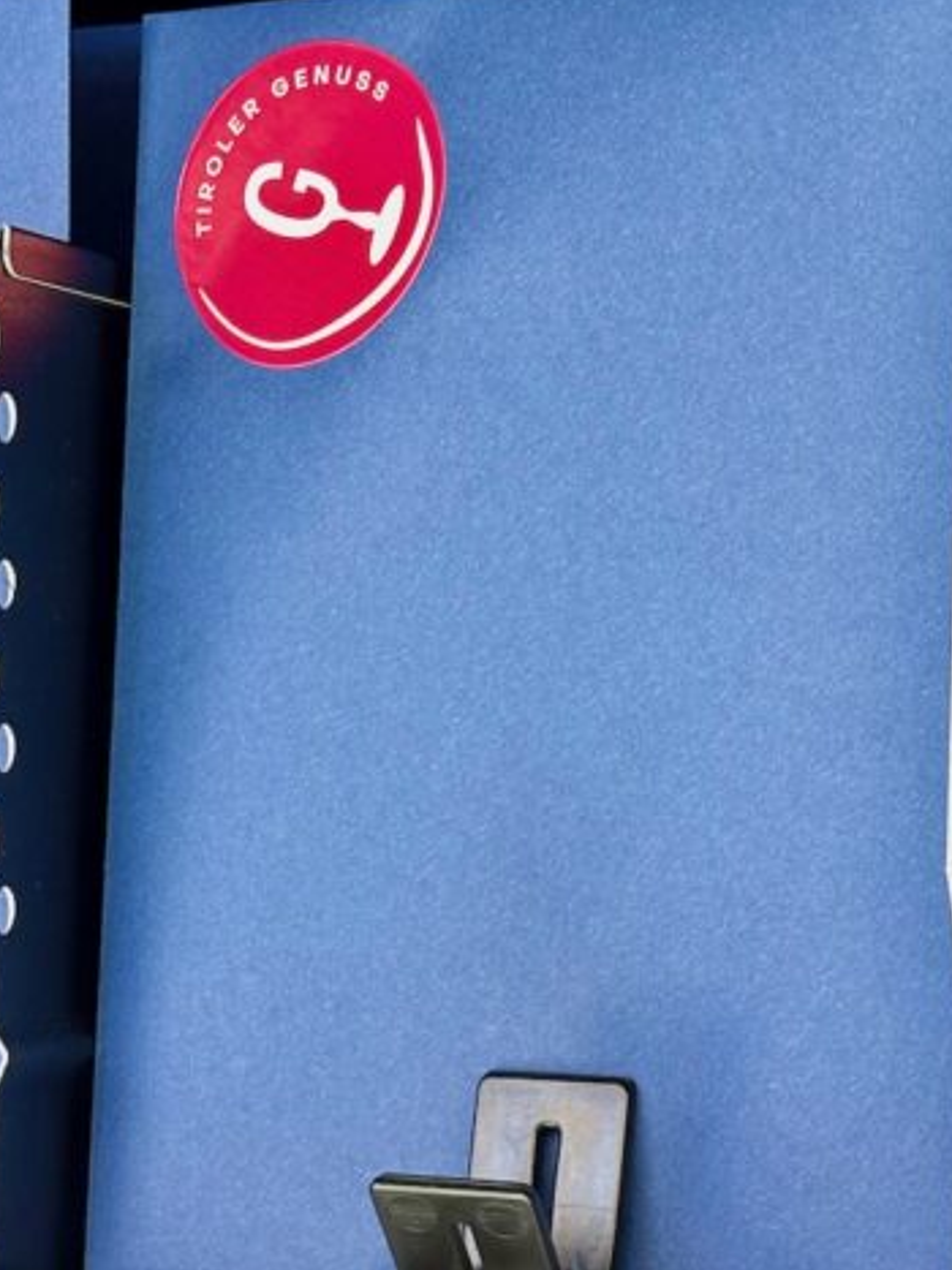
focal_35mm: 114
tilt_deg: -6.5
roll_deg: -1.2
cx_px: 49
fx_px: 4182
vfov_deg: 16.9
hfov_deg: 12.9
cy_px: 1229
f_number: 1.6
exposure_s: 1/60
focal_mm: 5.96
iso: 80
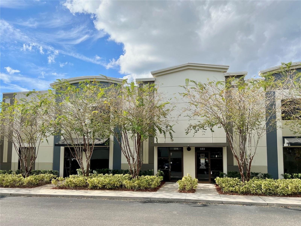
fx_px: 226
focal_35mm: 26
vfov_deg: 53.1
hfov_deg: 67.3
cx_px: 150
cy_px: 113
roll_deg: +0.4
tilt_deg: +8.5
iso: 50
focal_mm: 5.7
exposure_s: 1/4444
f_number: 1.5
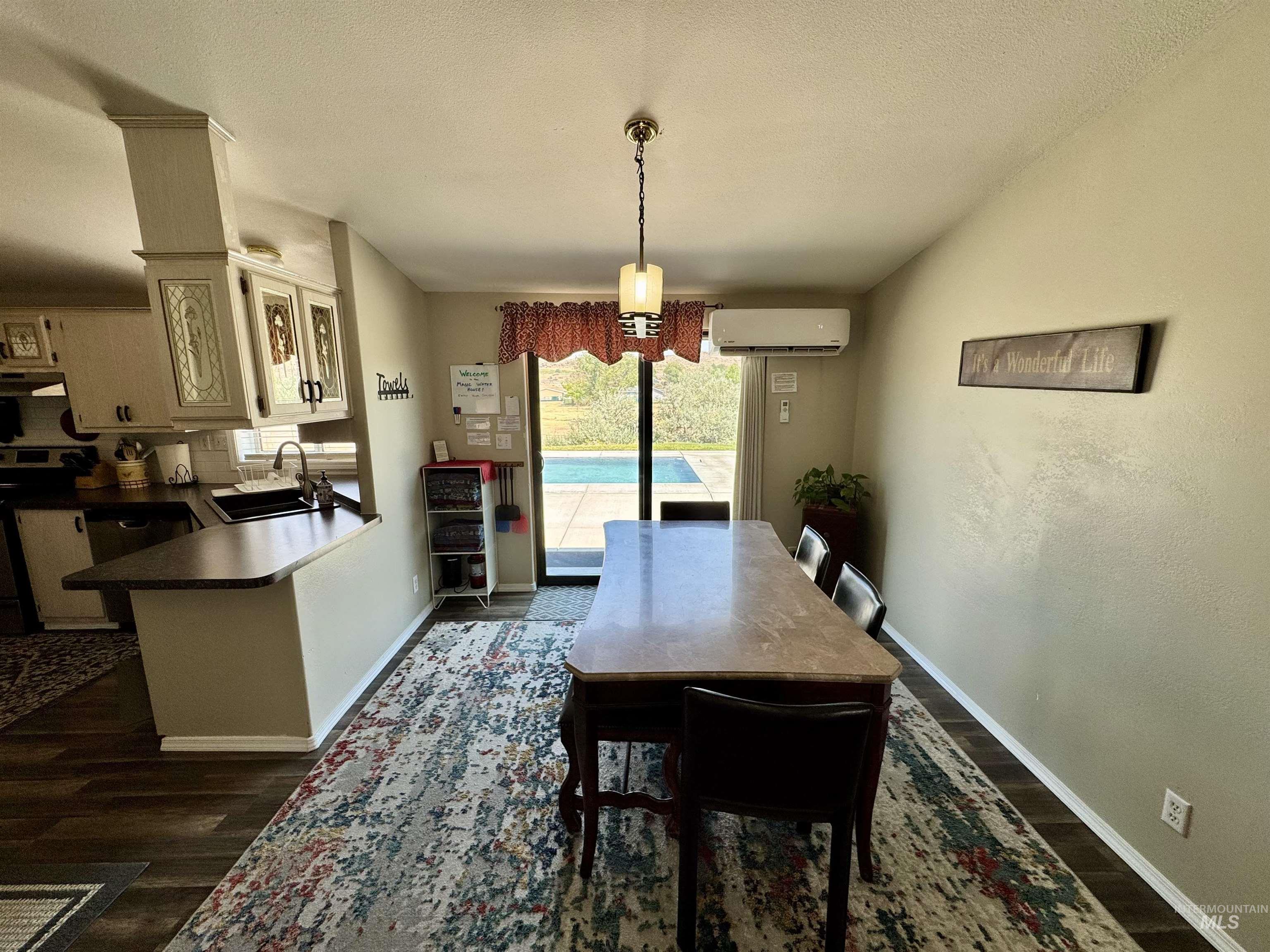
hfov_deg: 102.1
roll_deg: +0.1
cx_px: 635
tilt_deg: -11.2
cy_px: 476
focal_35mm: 14
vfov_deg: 85.7
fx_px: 514
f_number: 2.2
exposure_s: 1/161
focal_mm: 2.22
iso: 40
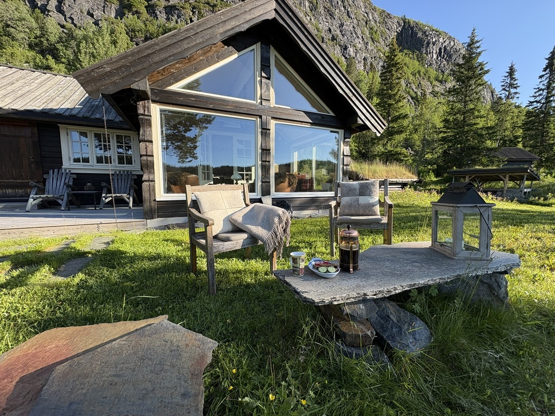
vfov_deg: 85.7
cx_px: 278
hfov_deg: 102.1
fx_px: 224
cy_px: 208
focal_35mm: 14
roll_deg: +0.1
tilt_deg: -5.7
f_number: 2.2
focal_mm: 2.22
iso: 50
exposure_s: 1/631
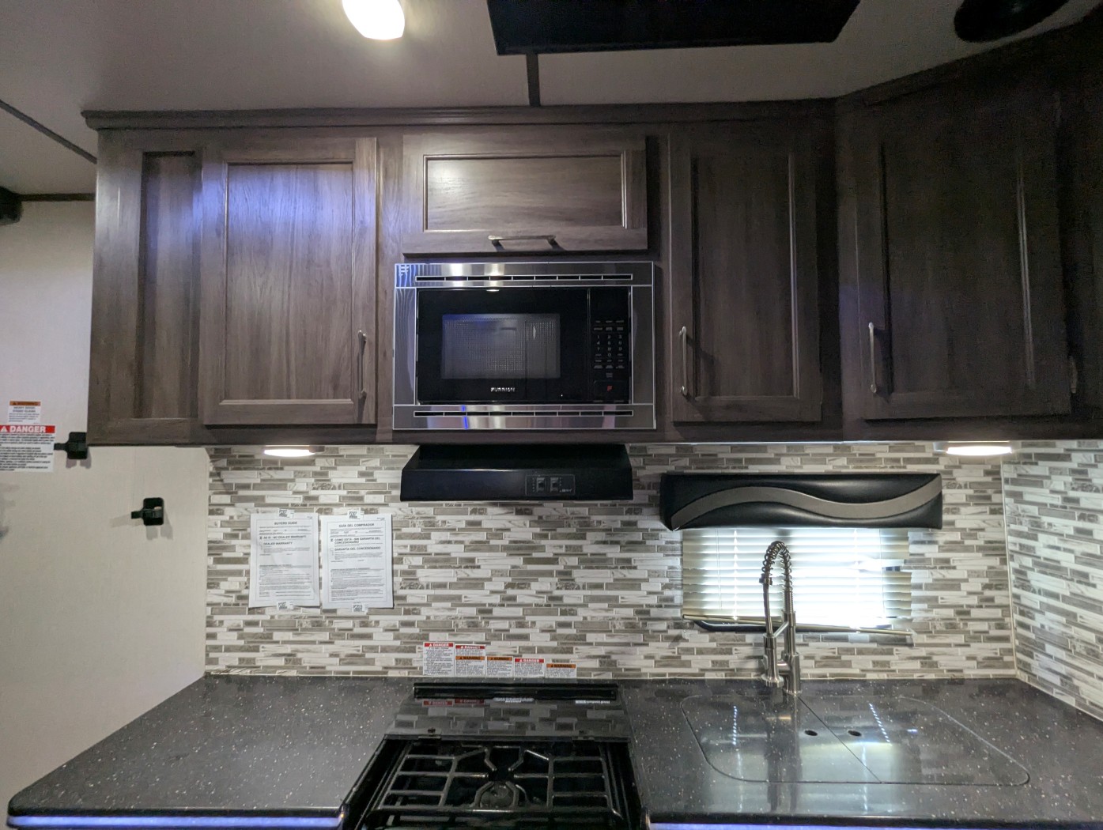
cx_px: 552
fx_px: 510
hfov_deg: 94.4
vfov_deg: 78.2
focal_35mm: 16
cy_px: 415
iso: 164
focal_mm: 2.35
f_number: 2.2
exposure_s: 1/45.4
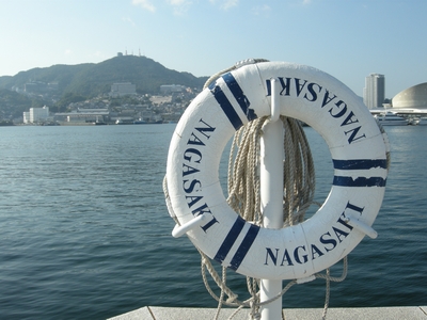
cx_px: 214
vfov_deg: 40.7
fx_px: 432
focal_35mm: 35
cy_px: 160
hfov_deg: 52.6
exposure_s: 1/215
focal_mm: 7.5
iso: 64
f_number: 6.1
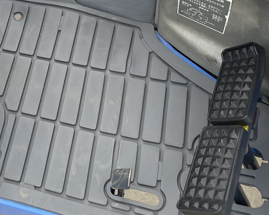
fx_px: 517
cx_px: 13
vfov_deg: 21.9
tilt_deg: -48.4
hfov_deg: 27.8
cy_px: -36
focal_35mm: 65
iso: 32
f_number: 1.6
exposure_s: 1/190
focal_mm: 4.2
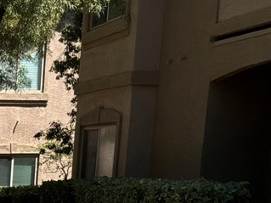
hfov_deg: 18.8
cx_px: -152
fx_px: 704
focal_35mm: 90
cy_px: 306
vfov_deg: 15.2
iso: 25
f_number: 1.8
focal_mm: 3
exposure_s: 1/2141
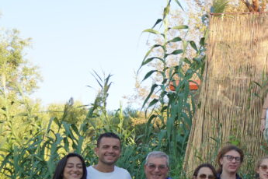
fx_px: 752
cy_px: 153
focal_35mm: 101
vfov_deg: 13.5
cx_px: 397
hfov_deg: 18.1
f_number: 4
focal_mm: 34
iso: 125
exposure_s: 1/160
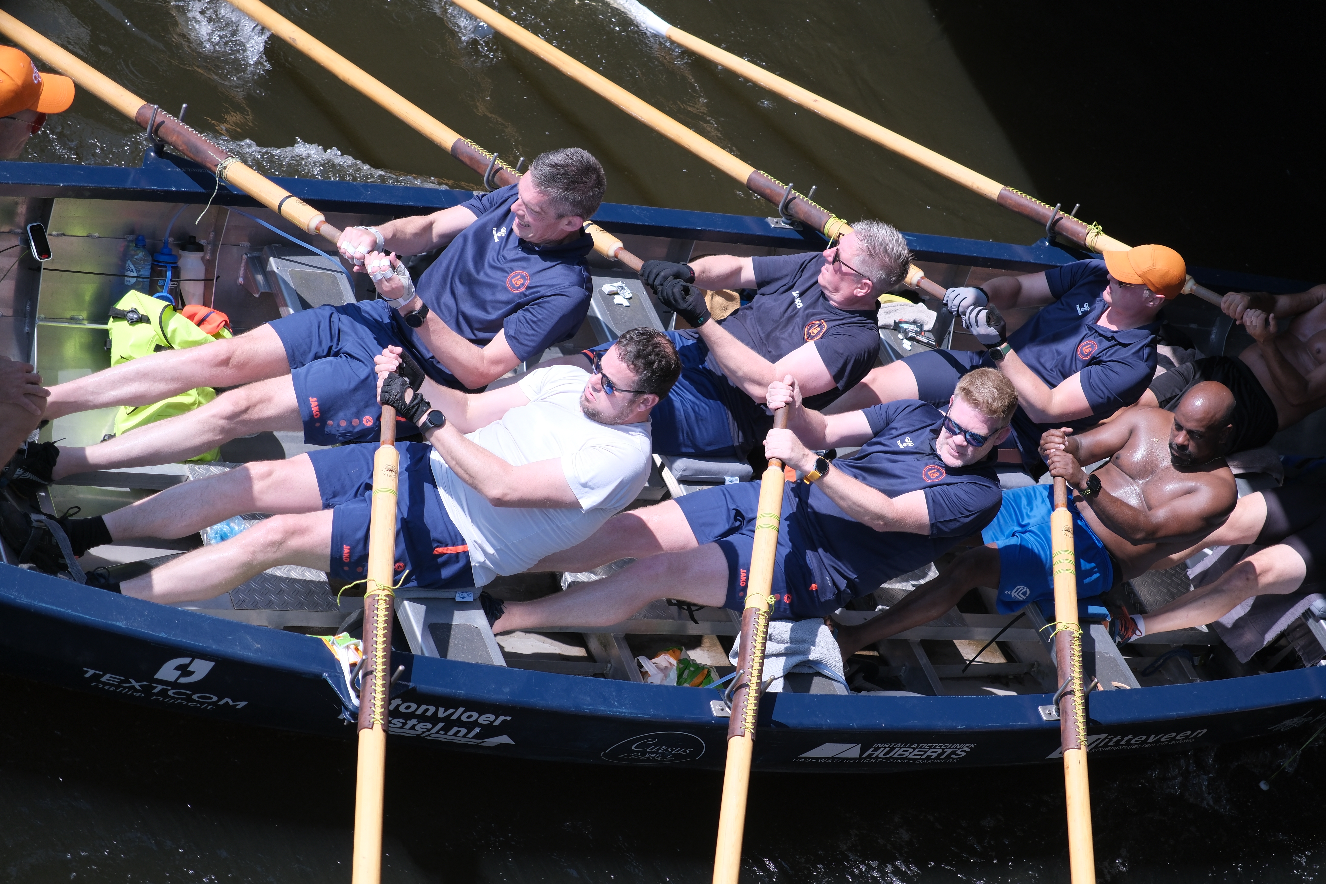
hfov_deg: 27.0
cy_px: 442
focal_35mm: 75
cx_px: 663
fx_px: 2762
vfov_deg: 18.2
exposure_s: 1/2200
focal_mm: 50
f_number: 2.8
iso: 320
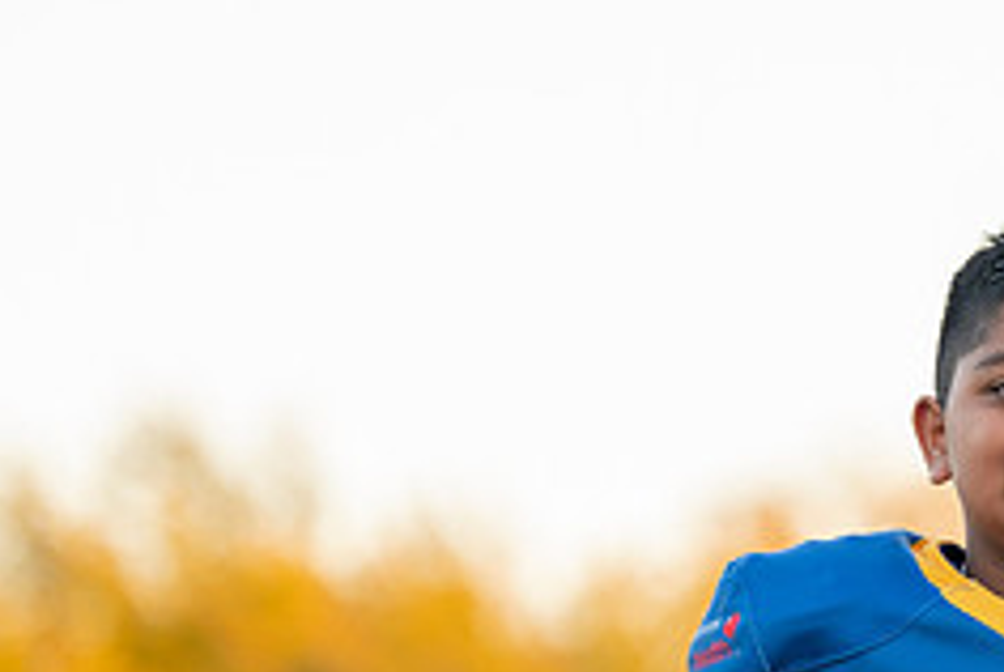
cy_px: 768
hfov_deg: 6.1
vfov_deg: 4.1
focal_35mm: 339
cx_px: 1051
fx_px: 9466
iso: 500
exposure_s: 1/320
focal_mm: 134
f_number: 2.8
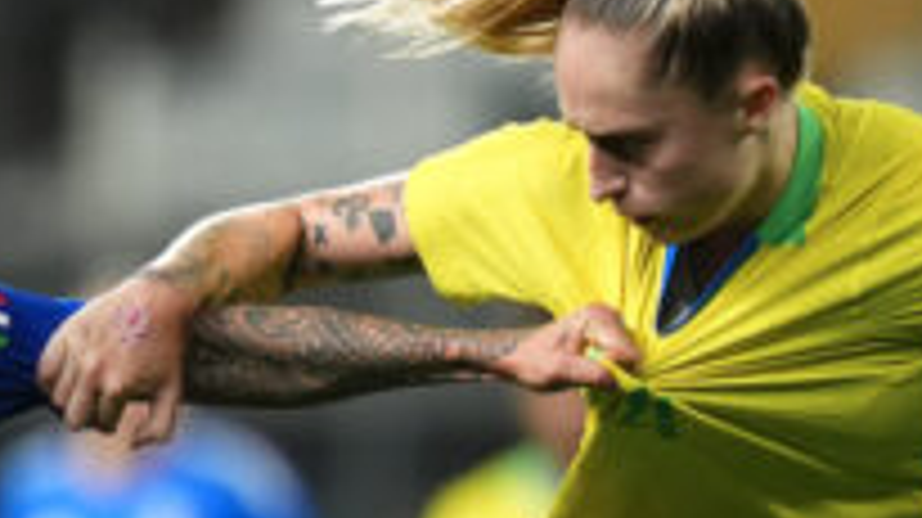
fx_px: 38431
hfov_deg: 1.4
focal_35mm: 1573
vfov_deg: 0.8
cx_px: -162
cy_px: 759
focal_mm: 400
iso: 2500
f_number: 3.2
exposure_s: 1/1600
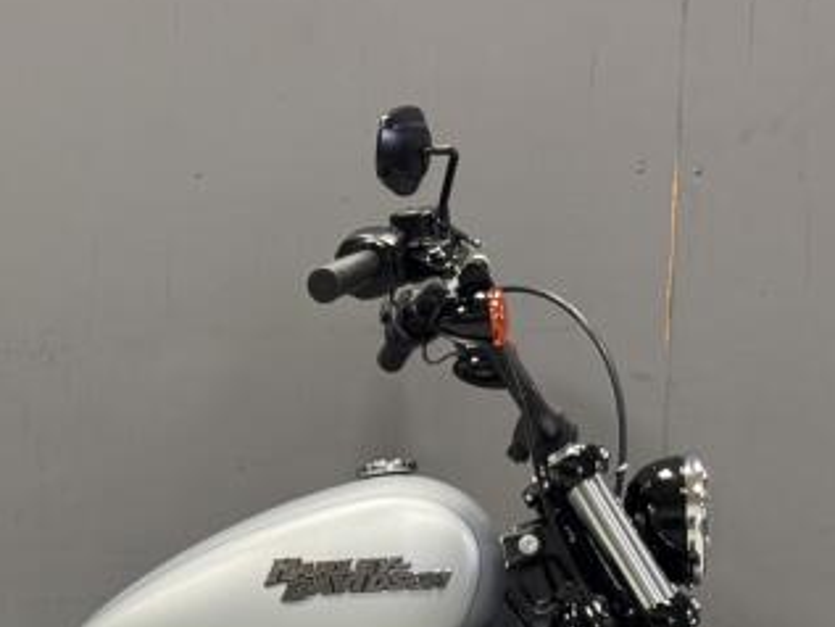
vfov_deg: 12.0
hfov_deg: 16.2
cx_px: 208
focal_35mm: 121
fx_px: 2920
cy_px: 772
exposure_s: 1/60
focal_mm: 6.76
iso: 250
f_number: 1.78
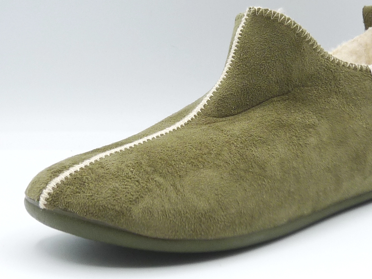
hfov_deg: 26.7
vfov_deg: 20.2
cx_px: 211
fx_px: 784
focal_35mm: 73
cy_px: 122
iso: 100
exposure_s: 1/200
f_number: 4
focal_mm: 4.9
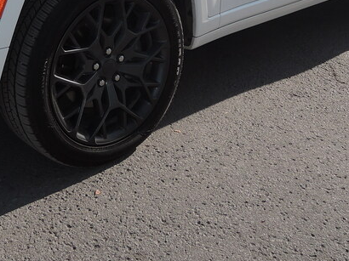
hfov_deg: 32.0
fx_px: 605
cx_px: 119
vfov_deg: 22.2
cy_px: -65
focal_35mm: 60
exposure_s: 1/1000
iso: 80
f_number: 2.8
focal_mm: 5.1
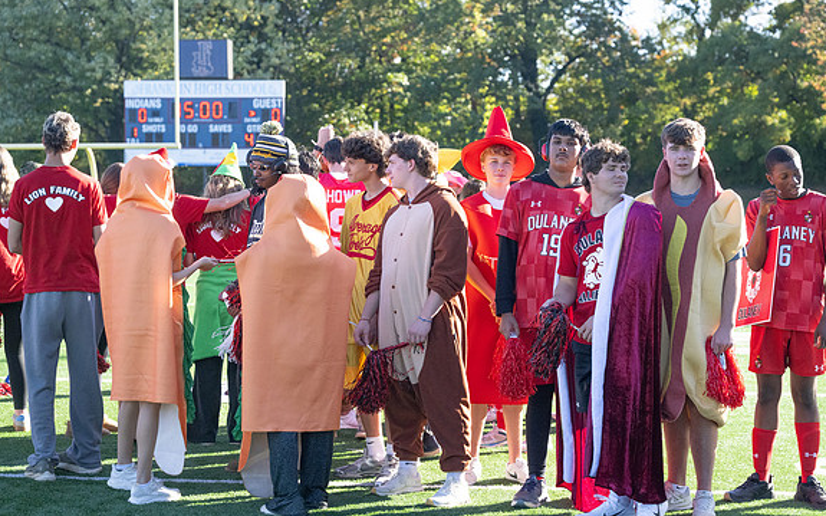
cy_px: 299
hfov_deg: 27.9
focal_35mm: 74
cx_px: 415
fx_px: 1665
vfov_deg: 17.6
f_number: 4.5
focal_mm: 65
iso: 1600
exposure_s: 1/4000
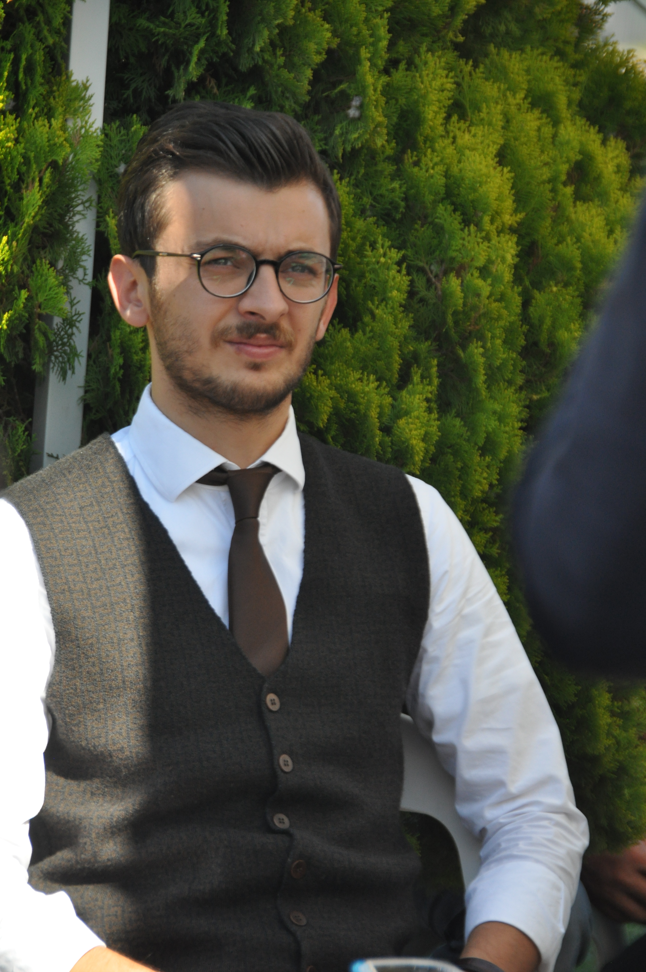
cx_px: 323
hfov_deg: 5.4
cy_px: 486
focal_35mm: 255
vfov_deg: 8.1
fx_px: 6881
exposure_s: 1/1000
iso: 800
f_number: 5.6
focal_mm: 170
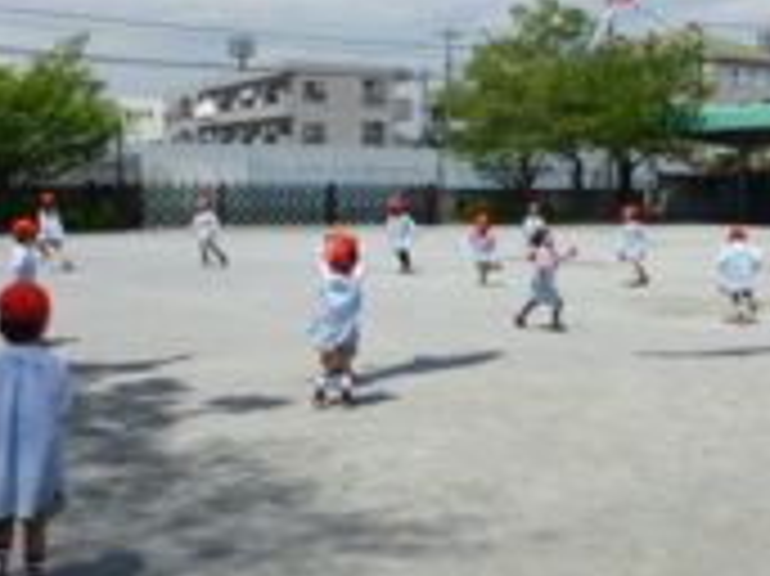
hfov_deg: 38.9
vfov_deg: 29.5
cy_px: 202
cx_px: 410
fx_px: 1089
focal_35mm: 49
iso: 100
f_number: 4
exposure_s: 1/1300
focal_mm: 4.3
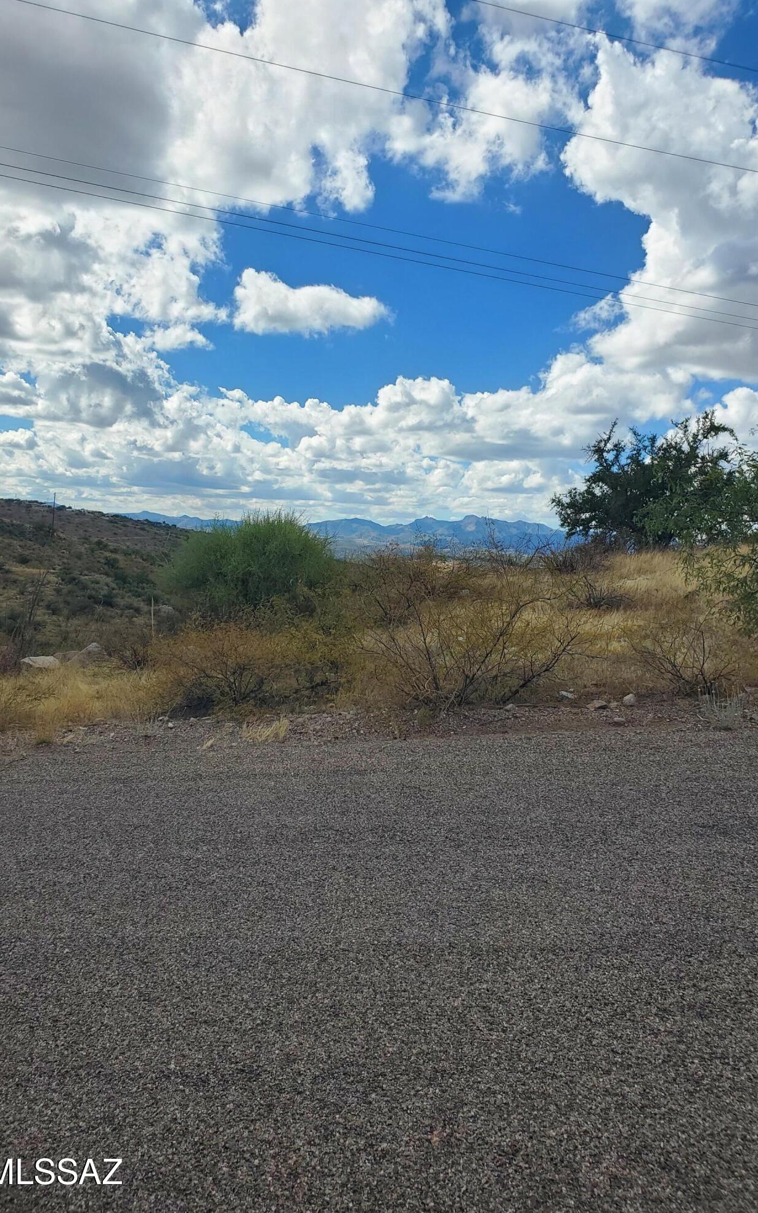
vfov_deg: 66.5
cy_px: 612
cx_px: 333
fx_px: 926
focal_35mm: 28
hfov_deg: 44.4
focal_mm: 4.3
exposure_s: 1/1967
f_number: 2.4
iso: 50
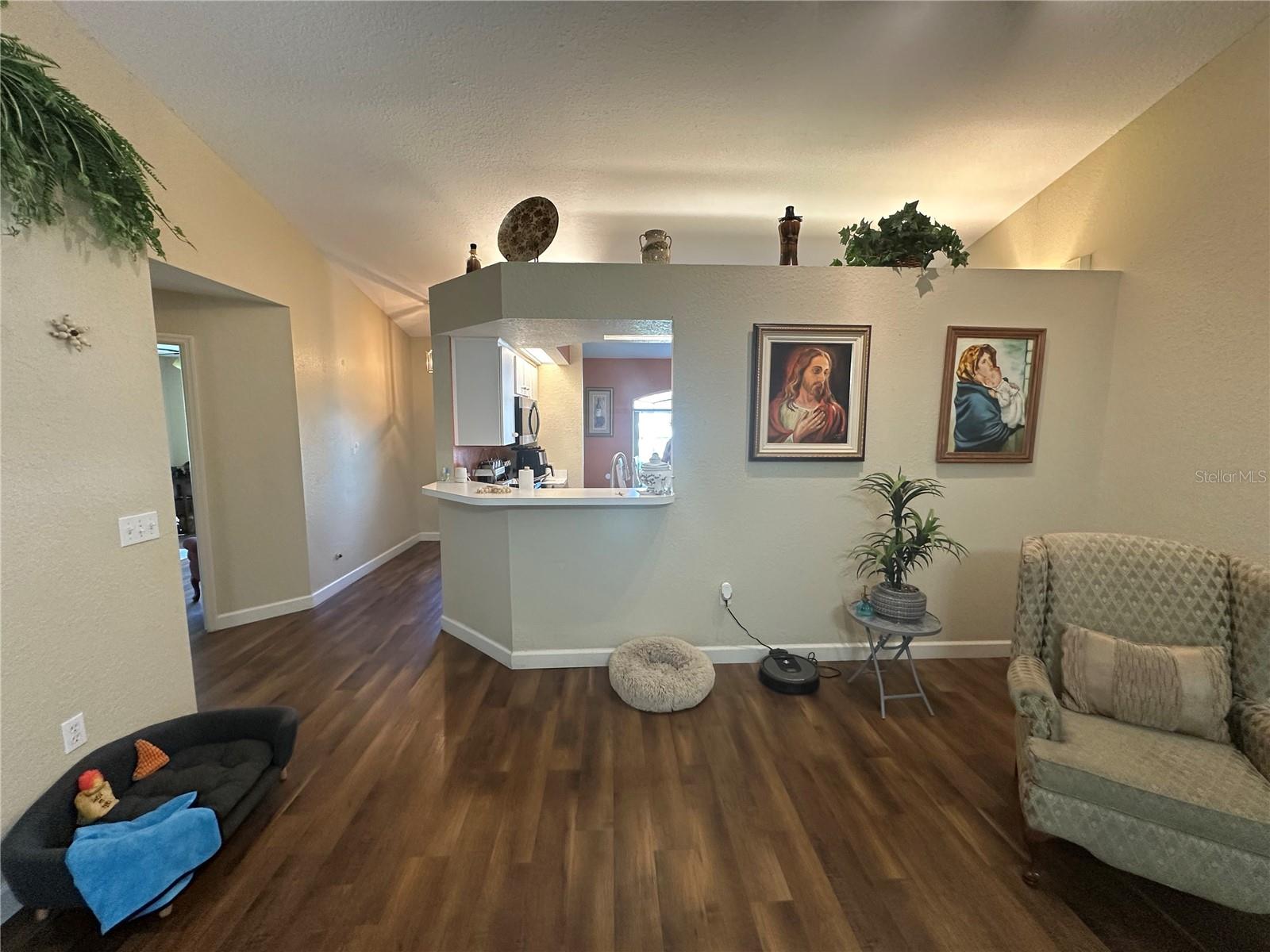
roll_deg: -0.3
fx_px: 514
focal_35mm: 14
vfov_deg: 85.7
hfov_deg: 102.1
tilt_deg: -7.3
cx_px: 635
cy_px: 476
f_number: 2.2
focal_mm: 2.22
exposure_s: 1/60
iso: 250
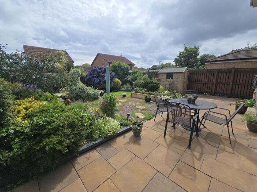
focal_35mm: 13
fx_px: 96
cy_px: 96
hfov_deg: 106.2
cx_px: 128
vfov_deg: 89.9
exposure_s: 1/3512
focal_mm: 2.2
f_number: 2.2
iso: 50
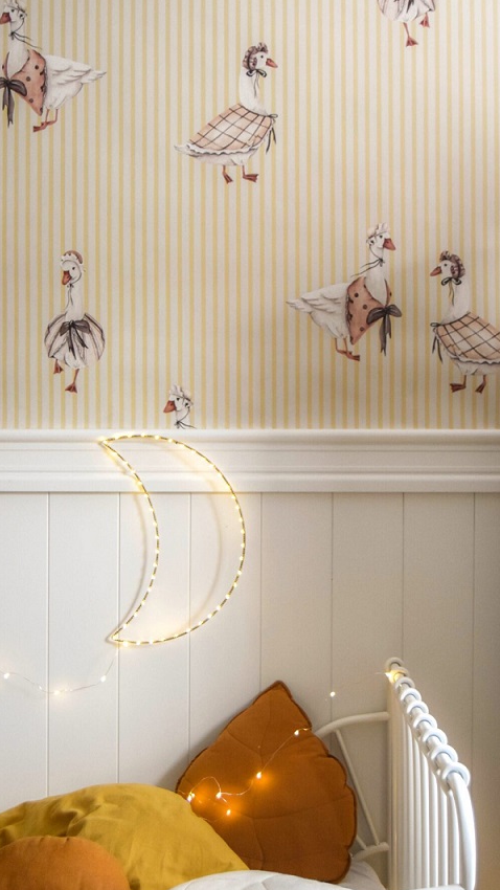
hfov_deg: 24.2
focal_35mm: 50
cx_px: 241
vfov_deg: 41.7
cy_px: 448
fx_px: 1168
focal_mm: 31
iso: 800
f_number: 4.5
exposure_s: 1/80
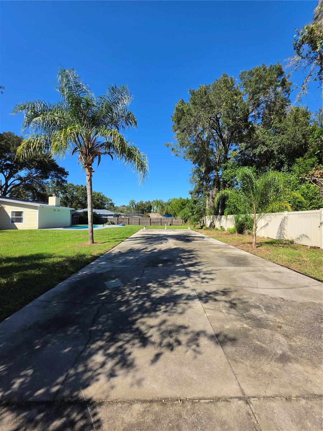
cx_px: 162
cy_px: 216
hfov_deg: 89.9
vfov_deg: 106.2
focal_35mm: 13
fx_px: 162
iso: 32
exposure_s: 1/1332
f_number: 1.9
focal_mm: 2.2
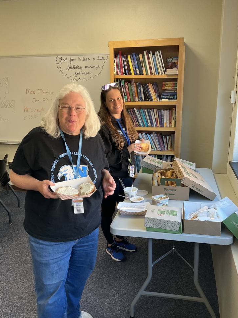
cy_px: 159
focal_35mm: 31
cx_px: 120
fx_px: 284
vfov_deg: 58.4
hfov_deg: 45.4
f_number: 1.8
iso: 50
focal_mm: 3
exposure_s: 1/60
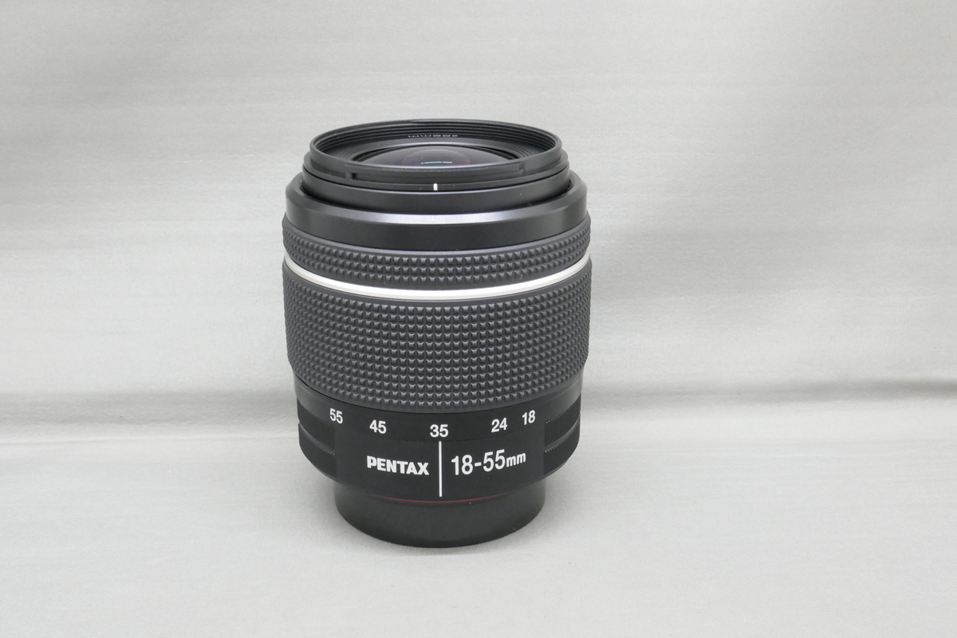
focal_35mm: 42
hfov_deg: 46.4
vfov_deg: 31.9
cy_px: 319
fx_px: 1116
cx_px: 478
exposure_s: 1/10
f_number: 8
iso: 1600
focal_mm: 15.3
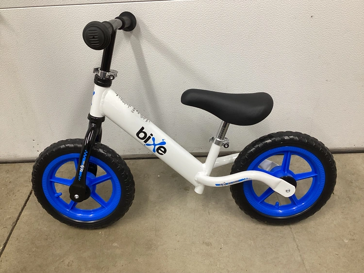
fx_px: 326
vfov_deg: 45.5
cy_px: 136
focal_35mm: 31
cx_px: 182
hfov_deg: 58.3
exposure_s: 1/60
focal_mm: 3.3
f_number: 2.4
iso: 125
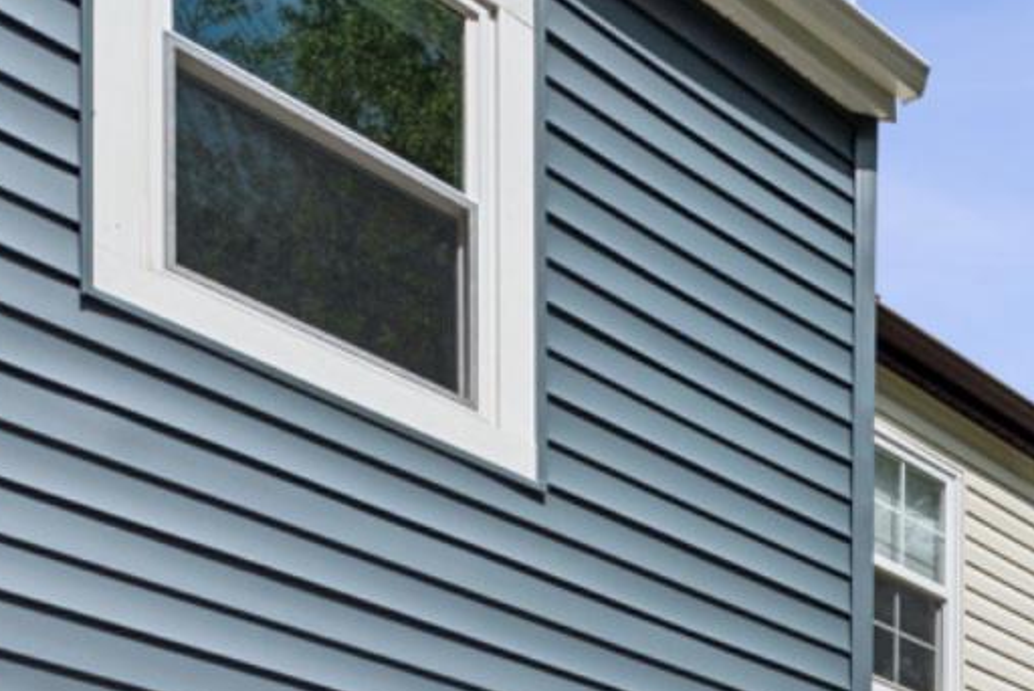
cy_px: 1278
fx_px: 1609
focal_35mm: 56
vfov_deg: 18.4
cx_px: 1262
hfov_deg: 30.0
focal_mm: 14
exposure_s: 1/1000
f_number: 9
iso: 100
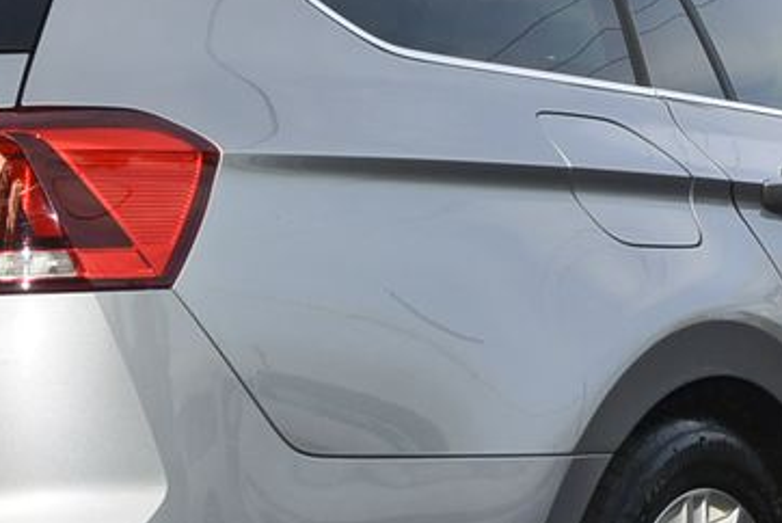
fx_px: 1783
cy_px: 412
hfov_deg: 24.6
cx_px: 242
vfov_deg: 16.6
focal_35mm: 82
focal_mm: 11
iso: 160
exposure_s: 1/250
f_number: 5.6
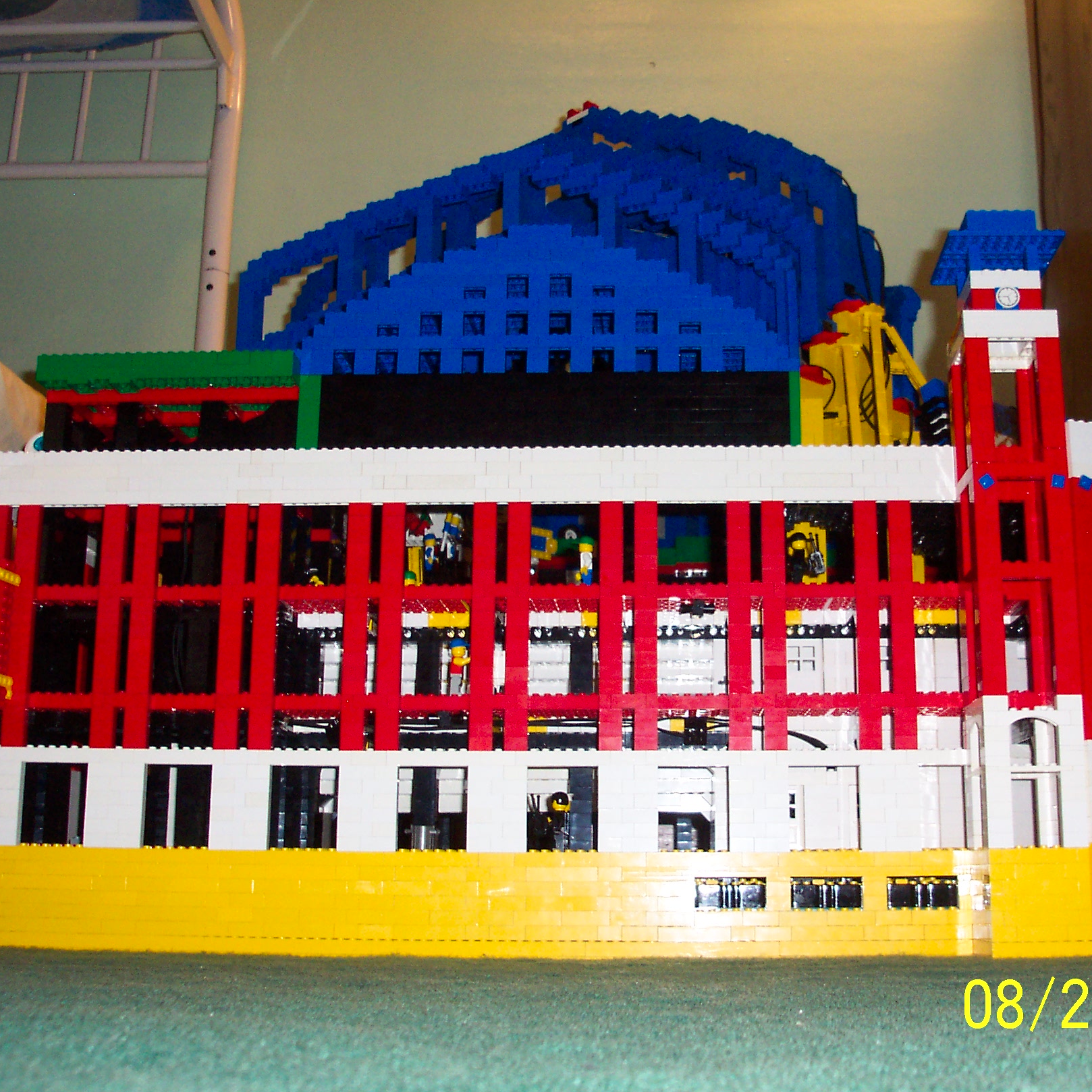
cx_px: 632
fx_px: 1606
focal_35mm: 45
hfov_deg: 37.5
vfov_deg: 37.6
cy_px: 545
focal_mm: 7.5
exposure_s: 1/30
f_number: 2.8
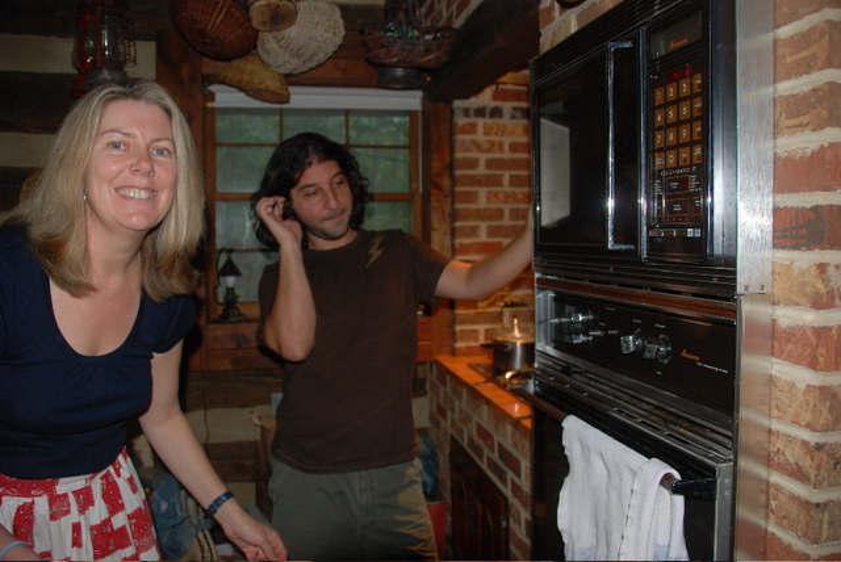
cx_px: 420
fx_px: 631
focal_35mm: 27
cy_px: 281
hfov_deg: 67.3
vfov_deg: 48.0
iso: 200
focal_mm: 18
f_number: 3.5
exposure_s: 1/60
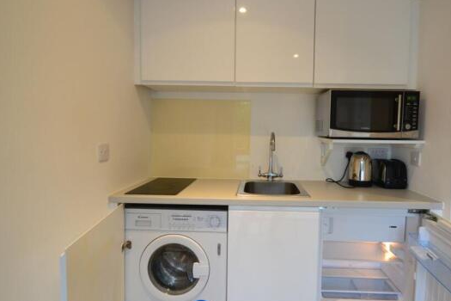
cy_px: 144
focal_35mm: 21
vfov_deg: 60.4
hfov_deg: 81.5
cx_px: 265
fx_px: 258
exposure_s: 1/60
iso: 800
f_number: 5.6
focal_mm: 11
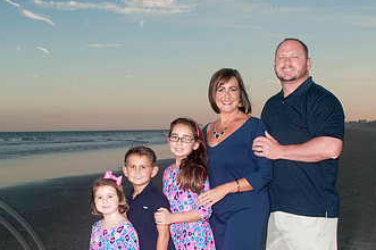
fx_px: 657
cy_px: 187
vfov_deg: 21.3
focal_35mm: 63
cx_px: 145
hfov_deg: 31.8
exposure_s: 1/160
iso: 200
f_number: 8
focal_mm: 24
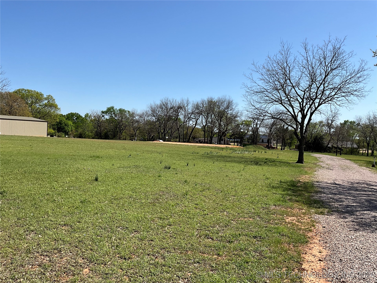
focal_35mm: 29
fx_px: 316
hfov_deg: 61.7
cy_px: 142
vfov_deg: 48.2
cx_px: 188
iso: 25
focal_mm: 3
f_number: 1.8
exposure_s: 1/2058
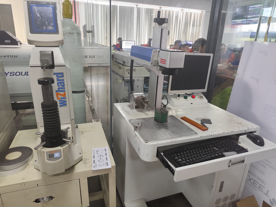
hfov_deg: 73.9
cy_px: 104
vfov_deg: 58.9
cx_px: 138
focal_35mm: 23
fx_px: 183
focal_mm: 6.14
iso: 320
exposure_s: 1/50
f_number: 1.65
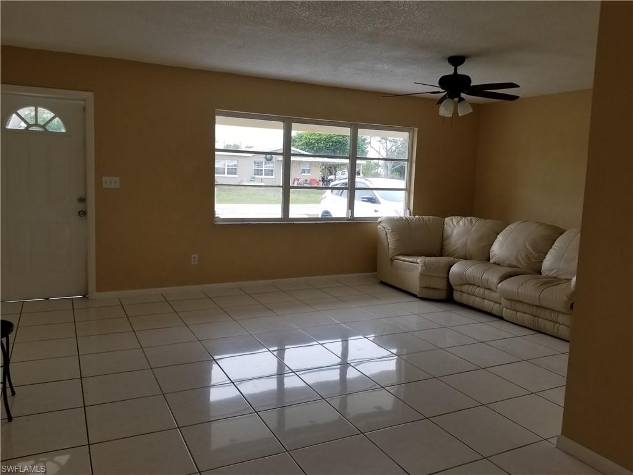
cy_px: 238
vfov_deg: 53.1
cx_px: 316
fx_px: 475
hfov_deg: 67.3
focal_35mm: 26
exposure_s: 1/404
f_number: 1.7
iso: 50
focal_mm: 4.25
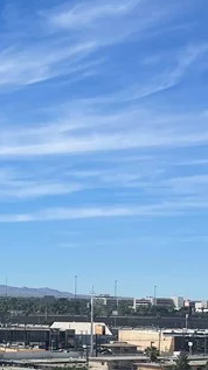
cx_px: -44
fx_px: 864
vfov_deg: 24.0
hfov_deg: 13.3
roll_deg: -2.3
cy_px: 270
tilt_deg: +1.3
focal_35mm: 88
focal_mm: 5.1
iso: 32
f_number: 1.6
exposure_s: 1/5917
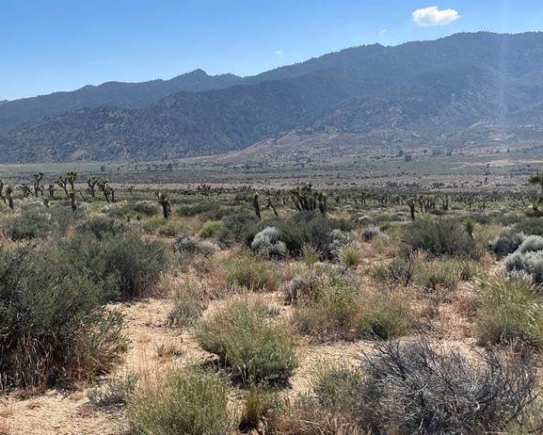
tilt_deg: -4.5
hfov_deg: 40.8
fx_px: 723
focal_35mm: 45
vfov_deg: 33.4
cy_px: 183
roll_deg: +0.3
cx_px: 201
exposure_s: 1/7407
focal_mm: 5.1
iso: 50
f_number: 1.6
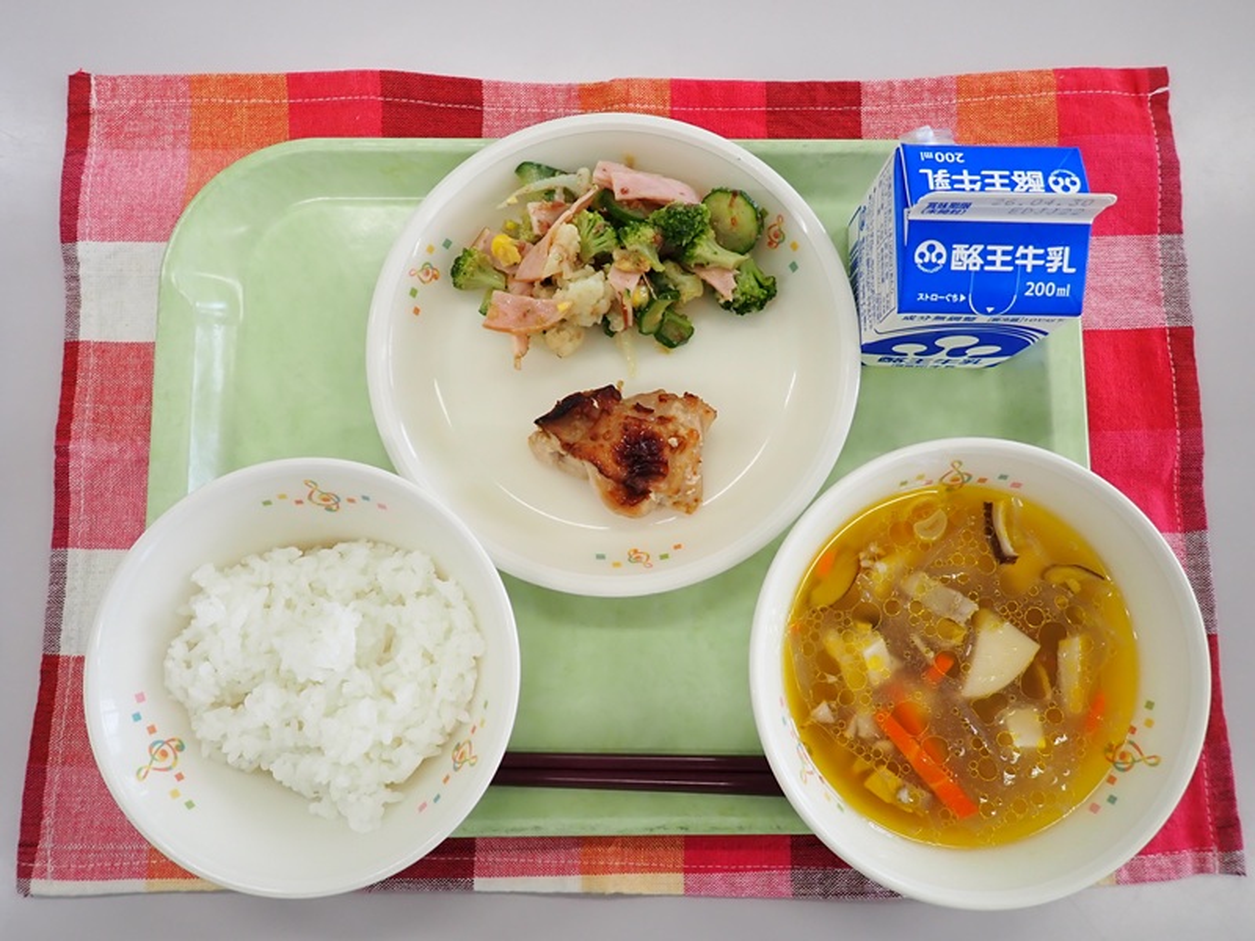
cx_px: 628
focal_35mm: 25
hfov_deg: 69.4
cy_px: 470
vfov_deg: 54.9
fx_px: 906
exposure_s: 1/160
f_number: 2
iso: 100
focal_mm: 4.5
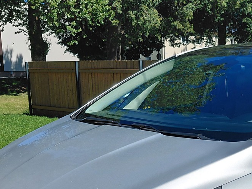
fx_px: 444
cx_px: 201
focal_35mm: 61
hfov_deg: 30.9
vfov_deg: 23.3
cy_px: 178
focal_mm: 4.69
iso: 50
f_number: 1.8
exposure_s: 1/3870
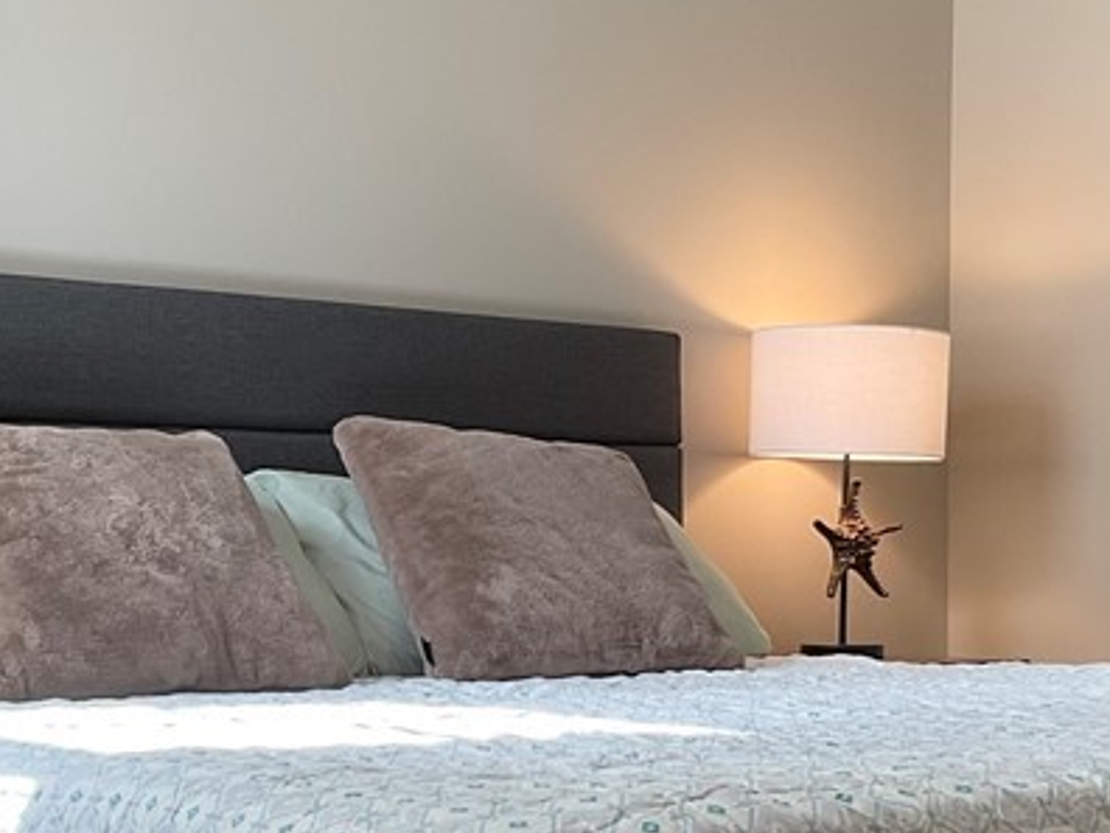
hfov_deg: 26.0
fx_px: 2405
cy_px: 631
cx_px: 558
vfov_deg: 19.5
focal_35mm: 75
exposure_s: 1/120
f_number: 1.8
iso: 50
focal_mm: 3
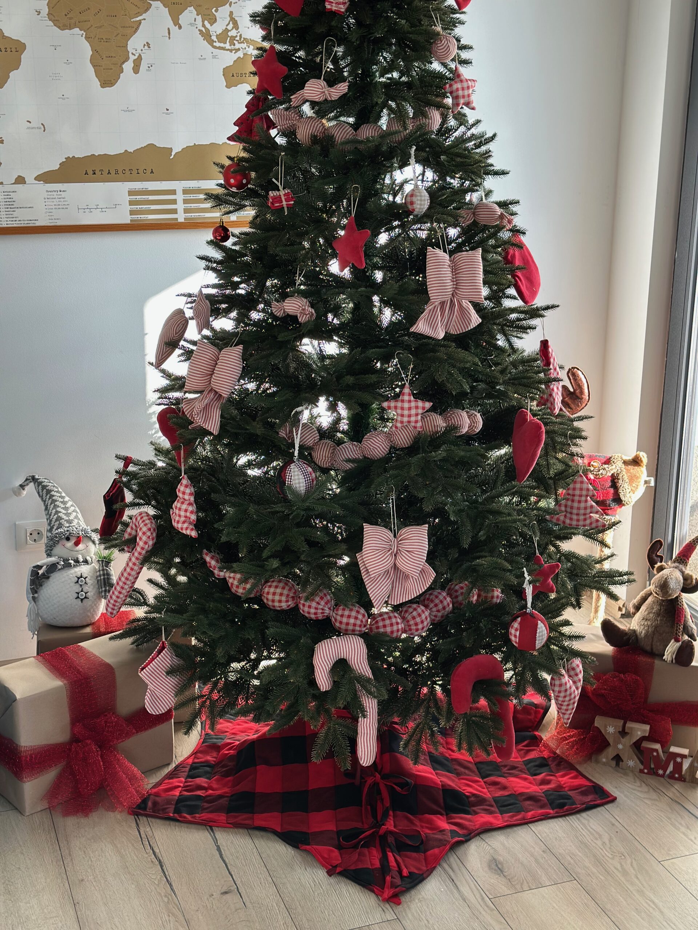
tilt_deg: -16.2
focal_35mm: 48
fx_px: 1291
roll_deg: -0.4
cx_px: 349
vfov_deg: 39.7
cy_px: 465
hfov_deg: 30.3
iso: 80
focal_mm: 6.86
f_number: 1.78
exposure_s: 1/154
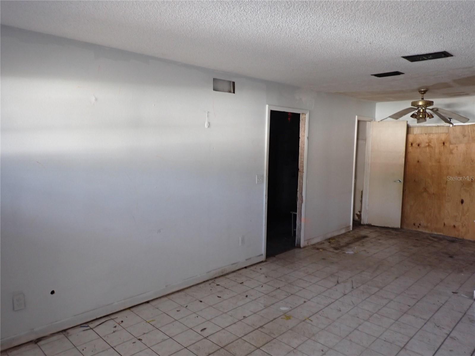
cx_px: 238
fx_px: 343
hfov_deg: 69.4
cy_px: 178
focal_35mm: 25
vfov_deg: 54.9
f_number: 2
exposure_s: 1/30
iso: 250
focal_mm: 4.5
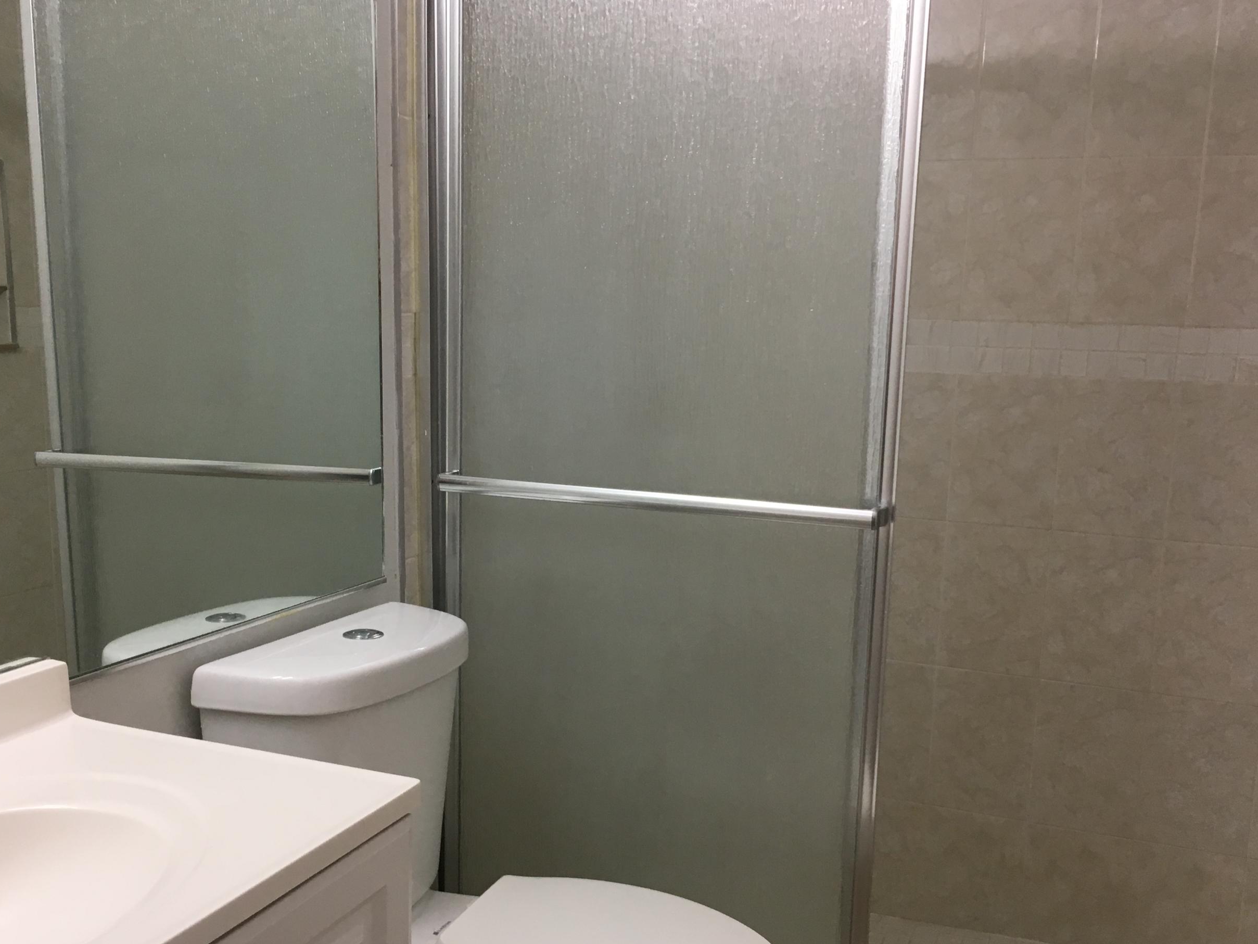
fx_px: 1308
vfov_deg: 39.5
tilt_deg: -11.5
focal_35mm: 36
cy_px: 551
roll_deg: -0.3
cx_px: 631
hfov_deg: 51.4
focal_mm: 4.15
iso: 32
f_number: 2.2
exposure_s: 1/30
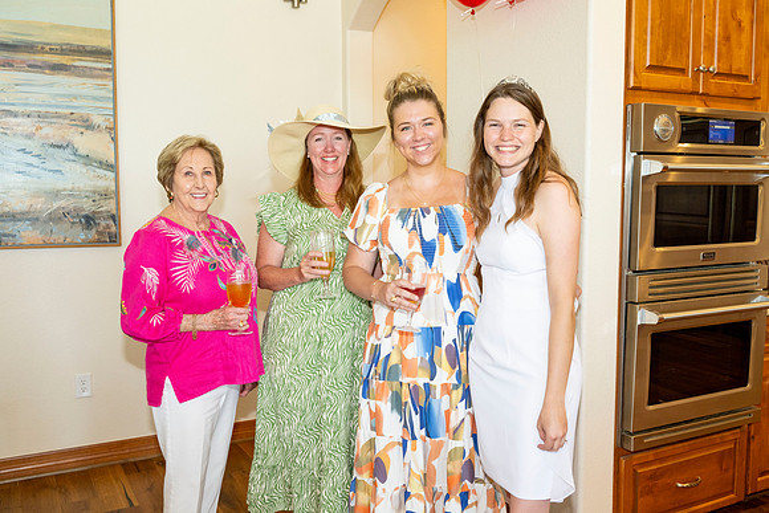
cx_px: 384
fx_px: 716
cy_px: 256
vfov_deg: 39.4
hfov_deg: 56.5
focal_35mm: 34
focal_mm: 33.5
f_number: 5.6
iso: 800
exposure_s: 1/80
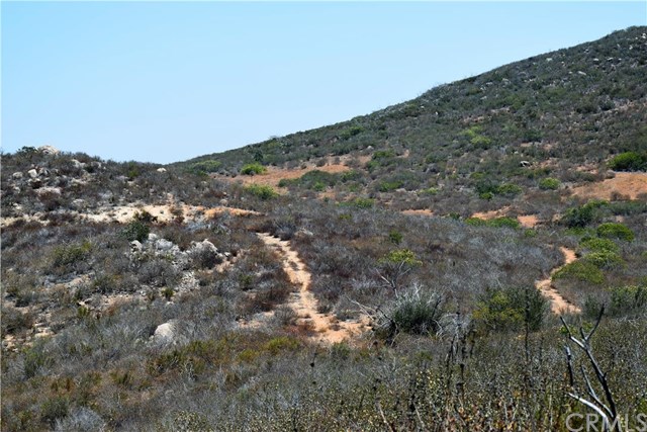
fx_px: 1483
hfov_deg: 24.6
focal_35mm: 82
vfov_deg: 16.6
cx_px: 324
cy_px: 216
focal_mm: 55
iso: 200
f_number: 9
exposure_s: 1/320
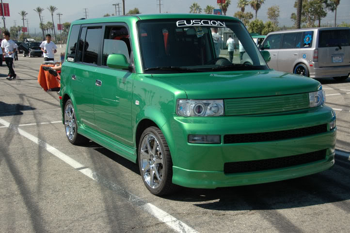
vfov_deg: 26.4
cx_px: 175
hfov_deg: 38.9
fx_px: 495
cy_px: 116
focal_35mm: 51
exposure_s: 1/1250
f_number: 4.5
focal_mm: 34
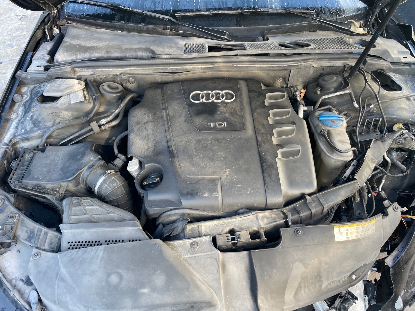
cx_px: 208
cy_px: 156
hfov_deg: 67.3
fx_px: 312
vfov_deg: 53.1
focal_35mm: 26
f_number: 1.6
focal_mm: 4.2
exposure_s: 1/121
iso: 80
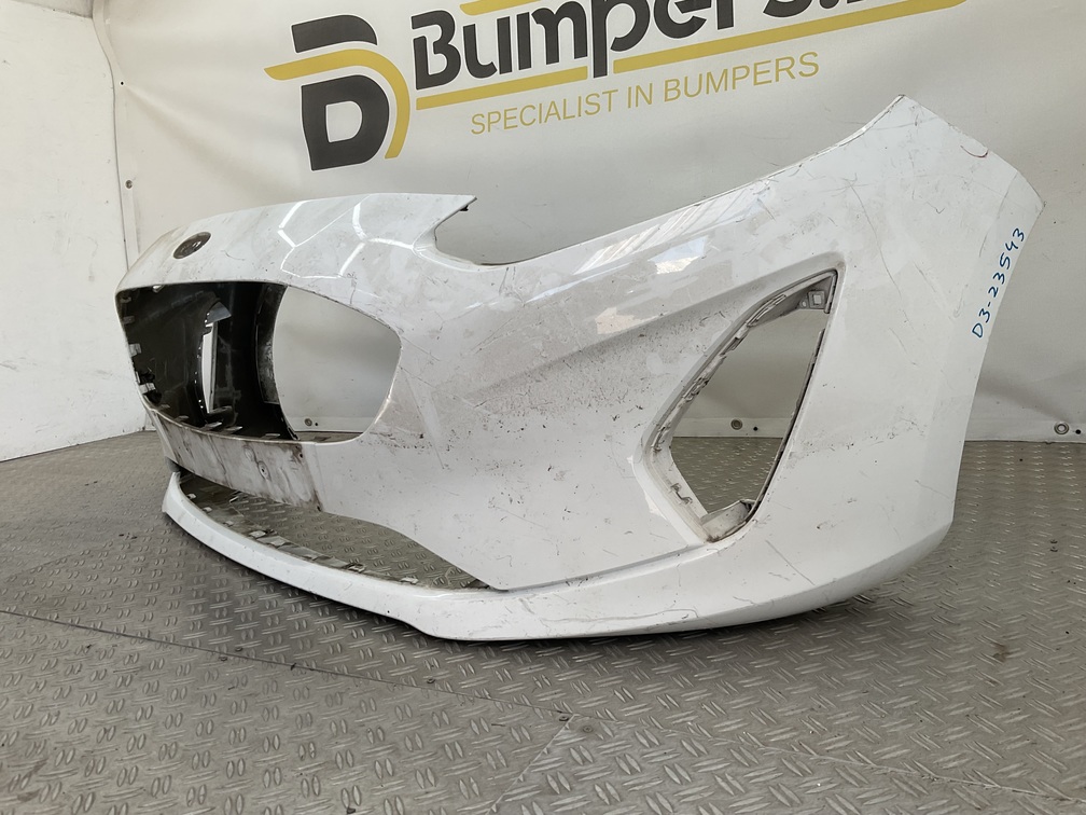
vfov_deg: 48.2
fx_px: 910
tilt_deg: -10.2
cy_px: 408
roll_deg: +4.0
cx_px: 543
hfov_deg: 61.7
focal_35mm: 29
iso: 16
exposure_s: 1/232
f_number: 1.8
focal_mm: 3
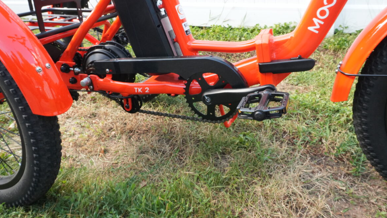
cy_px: 100
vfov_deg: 38.3
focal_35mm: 31
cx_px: 196
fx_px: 313
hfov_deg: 63.4
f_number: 16
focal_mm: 19
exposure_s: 1/60
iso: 2000
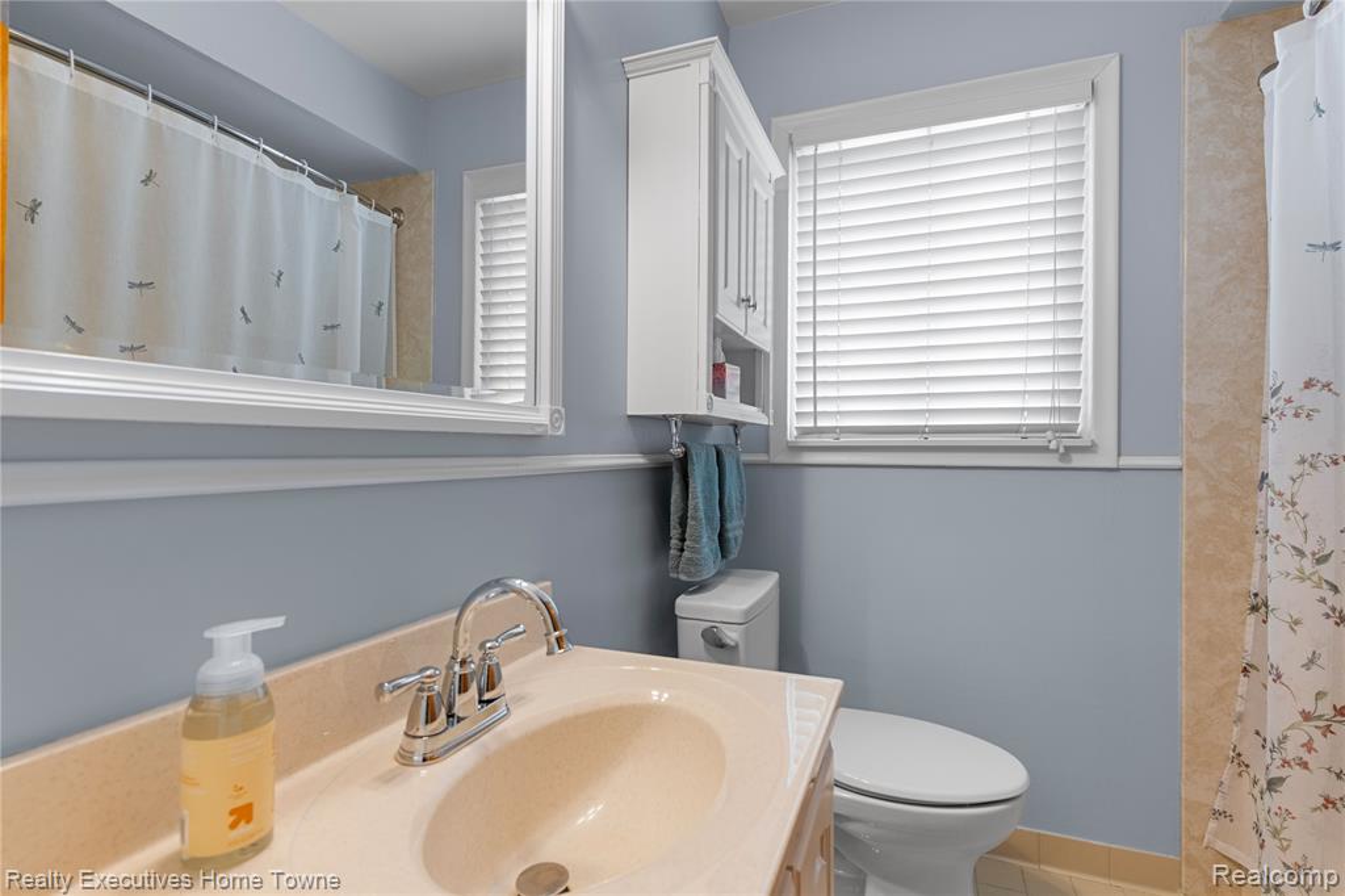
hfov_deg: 93.3
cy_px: 448
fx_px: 635
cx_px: 672
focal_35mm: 17
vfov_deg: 70.4
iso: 400
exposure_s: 1/8
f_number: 9
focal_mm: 17
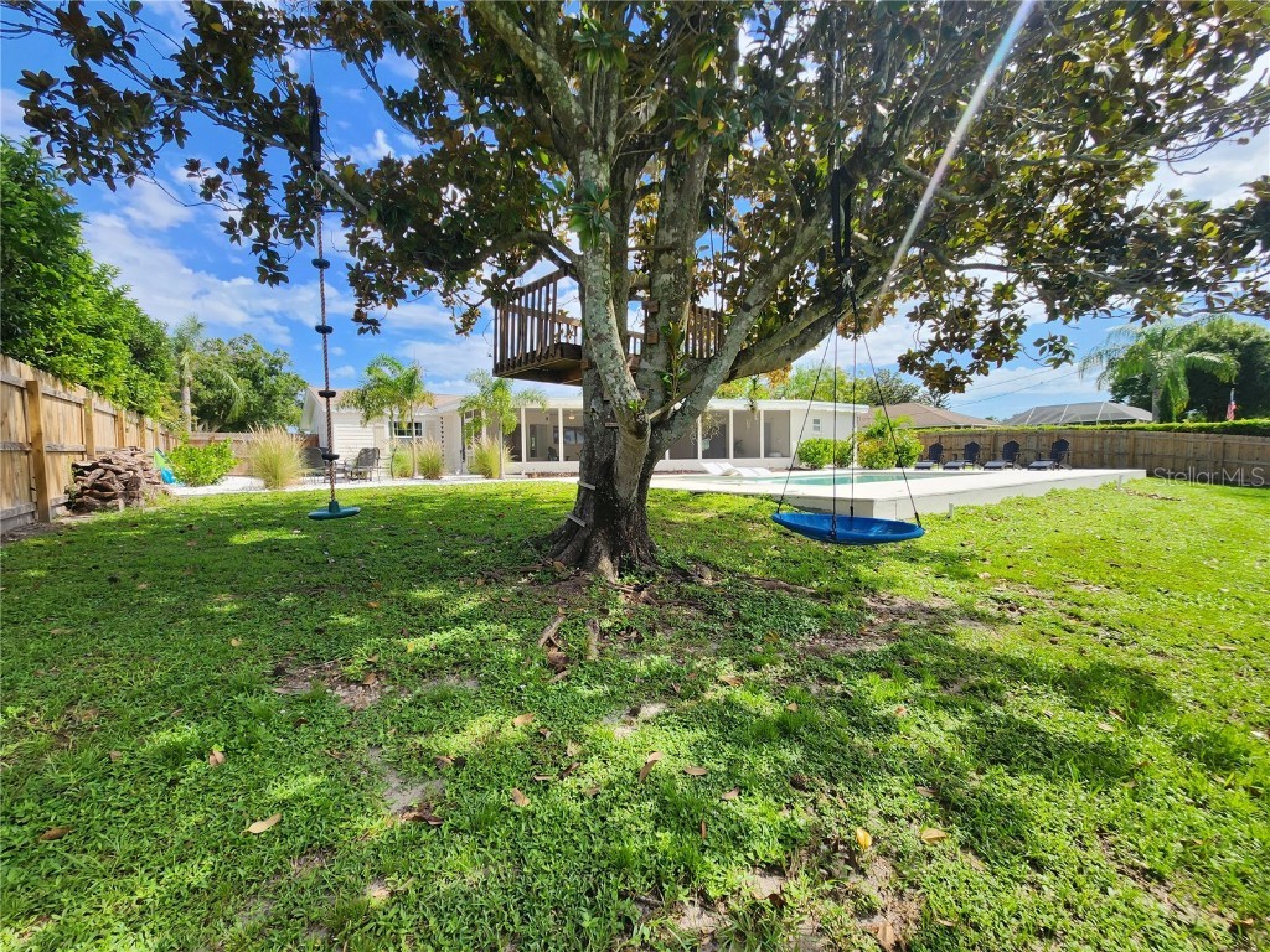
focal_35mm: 13
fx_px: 477
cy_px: 476
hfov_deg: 106.2
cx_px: 635
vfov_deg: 89.9
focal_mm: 2.2
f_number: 2.2
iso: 50
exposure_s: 1/1272
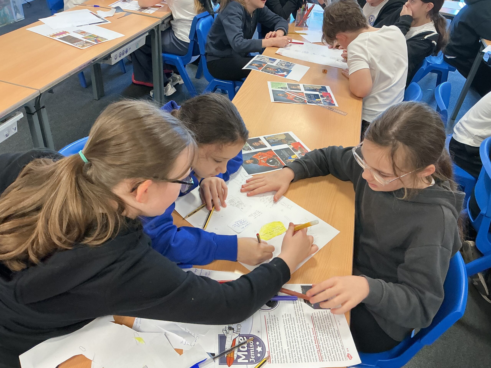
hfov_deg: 61.7
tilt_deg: -38.8
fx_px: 411
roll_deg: -6.9
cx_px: 246
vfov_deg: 48.2
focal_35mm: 29
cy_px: 184
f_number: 1.8
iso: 125
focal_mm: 3
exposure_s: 1/60
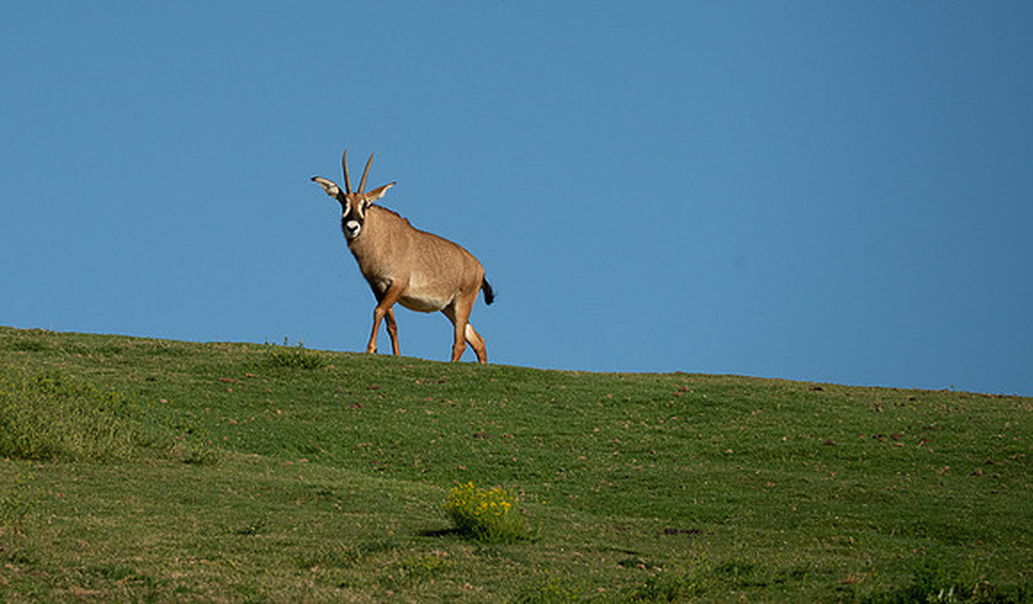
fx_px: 12680
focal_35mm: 459
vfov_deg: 2.7
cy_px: 134
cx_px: 329
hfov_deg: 4.7
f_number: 9
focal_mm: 324.2
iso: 800
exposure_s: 1/1250
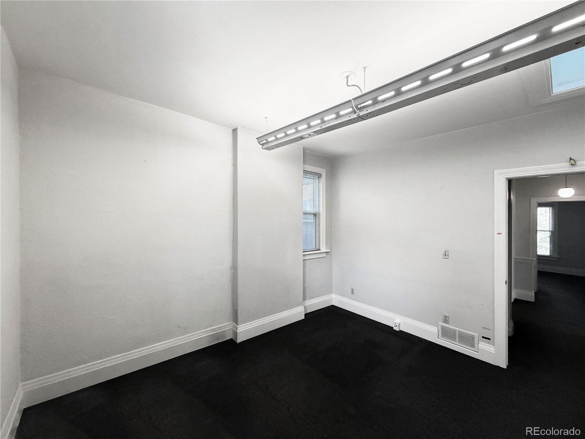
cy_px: 220
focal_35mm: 14
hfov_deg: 102.1
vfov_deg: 85.6
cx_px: 292
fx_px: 237
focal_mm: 2.22
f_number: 2.2
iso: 250
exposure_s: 1/120
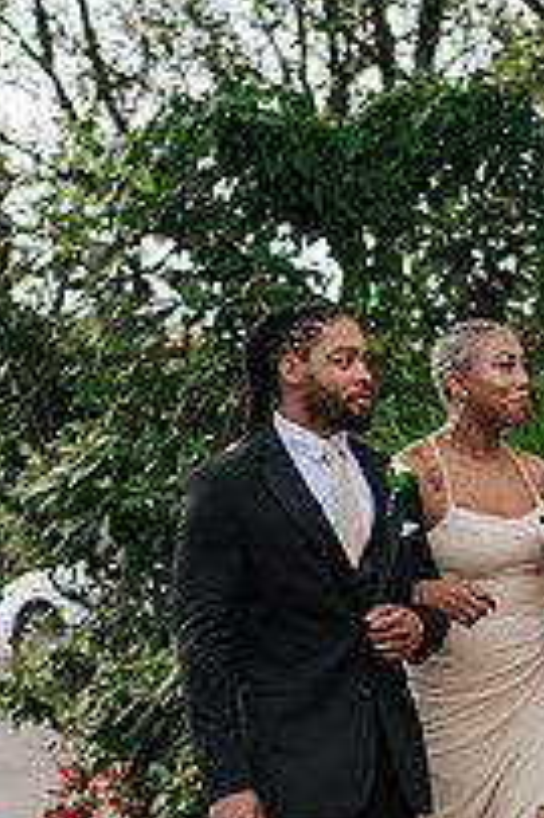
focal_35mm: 148
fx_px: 3360
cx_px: 428
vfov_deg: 13.7
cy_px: 808
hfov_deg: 9.2
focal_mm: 35
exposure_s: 1/1600
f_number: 2.8
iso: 250
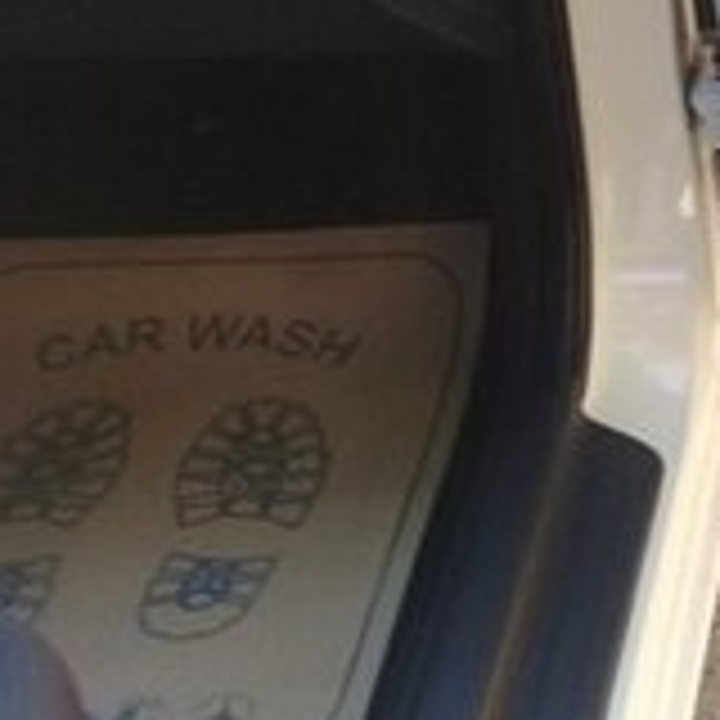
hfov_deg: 14.2
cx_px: 1156
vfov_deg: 15.3
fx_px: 2659
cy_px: 97
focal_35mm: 113
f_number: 2.2
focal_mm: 3.3
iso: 50
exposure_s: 1/33
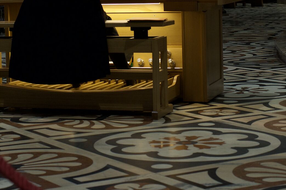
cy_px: -15
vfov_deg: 11.7
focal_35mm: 115
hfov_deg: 17.8
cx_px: 110
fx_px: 913
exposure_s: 1/100
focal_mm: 50
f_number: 4
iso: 2000
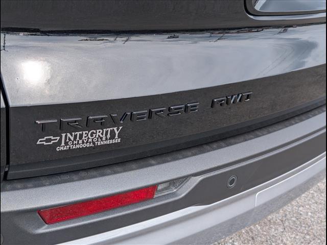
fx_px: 463
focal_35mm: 49
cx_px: 164
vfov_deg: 29.7
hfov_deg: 38.9
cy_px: 122
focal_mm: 6.9
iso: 22
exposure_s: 1/588
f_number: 1.68
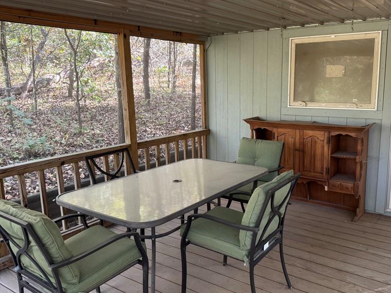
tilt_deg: -10.8
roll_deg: +0.9
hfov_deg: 57.9
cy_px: 142
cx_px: 233
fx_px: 350
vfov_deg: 45.4
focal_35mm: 31
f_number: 1.78
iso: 200
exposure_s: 1/71
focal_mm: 6.76
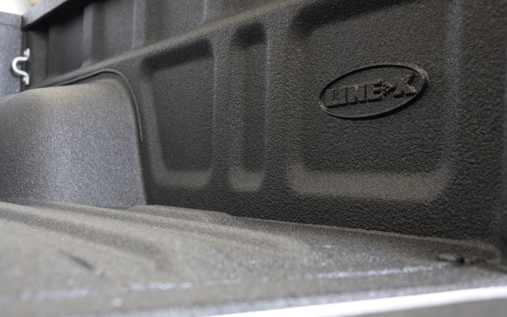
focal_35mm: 49
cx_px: 253
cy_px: 167
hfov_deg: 41.1
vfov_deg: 26.3
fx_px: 677
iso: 200
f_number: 6.3
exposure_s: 1/2
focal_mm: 32
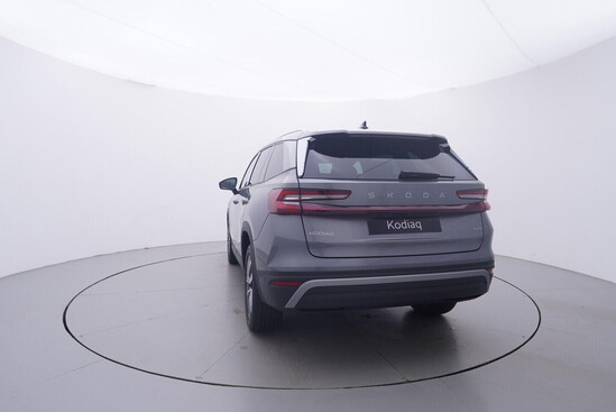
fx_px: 385
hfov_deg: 77.3
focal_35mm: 22
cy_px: 206
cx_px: 308
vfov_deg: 56.2
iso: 200
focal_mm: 15
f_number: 5
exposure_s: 1/80
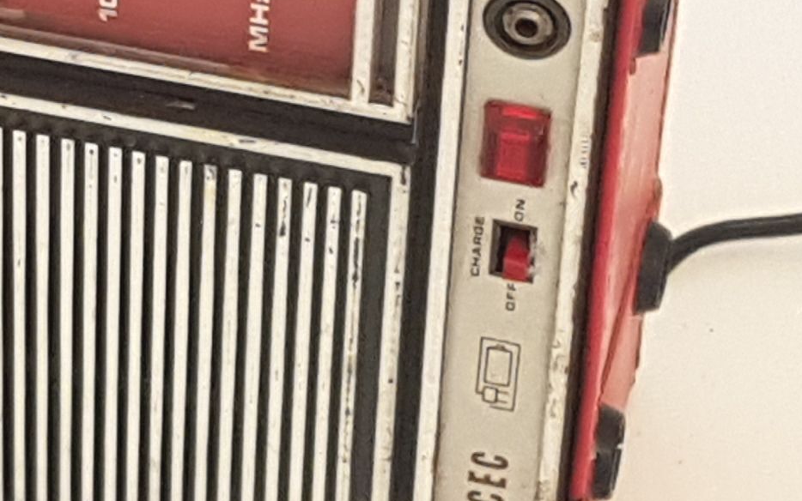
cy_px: -106
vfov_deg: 14.8
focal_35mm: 85
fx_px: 1858
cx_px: -124
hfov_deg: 22.7
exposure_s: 1/50
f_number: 1.7
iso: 200
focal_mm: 4.2
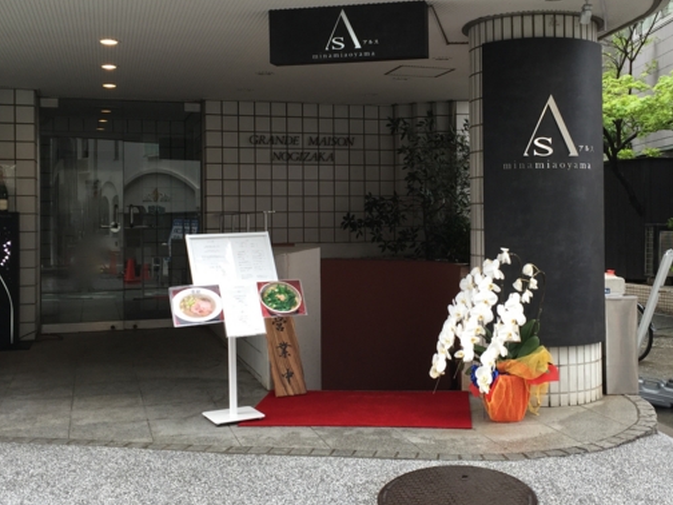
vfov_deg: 31.5
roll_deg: +0.0
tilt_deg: +0.3
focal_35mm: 46
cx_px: 394
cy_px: 212
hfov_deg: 41.1
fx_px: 894
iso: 32
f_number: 2.2
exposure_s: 1/120
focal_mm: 4.15
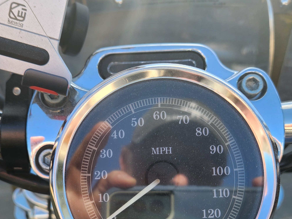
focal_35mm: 46
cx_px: 132
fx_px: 388
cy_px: 180
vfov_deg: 30.6
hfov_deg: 41.2
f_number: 1.8
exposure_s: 1/321
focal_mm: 5.4
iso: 20
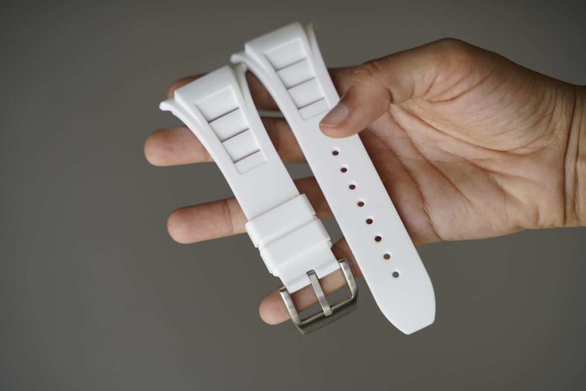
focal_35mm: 76
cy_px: 194
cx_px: 294
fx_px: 1237
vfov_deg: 17.9
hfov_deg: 26.7
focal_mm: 75
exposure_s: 1/100
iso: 100
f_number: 4
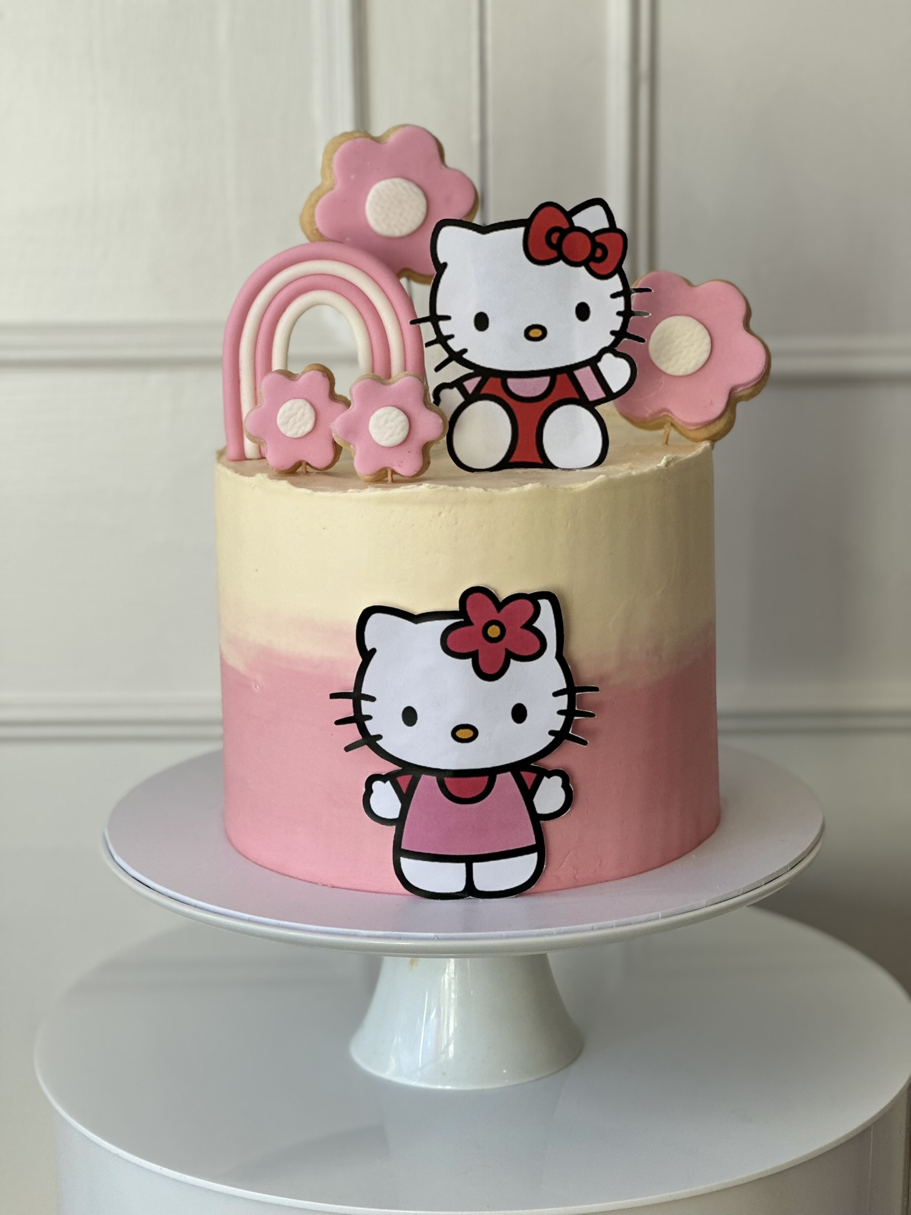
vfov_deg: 25.3
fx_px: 2702
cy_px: 608
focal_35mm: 77
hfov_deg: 19.1
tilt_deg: -11.4
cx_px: 456
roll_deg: +0.7
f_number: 2.8
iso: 50
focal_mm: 9
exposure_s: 1/121
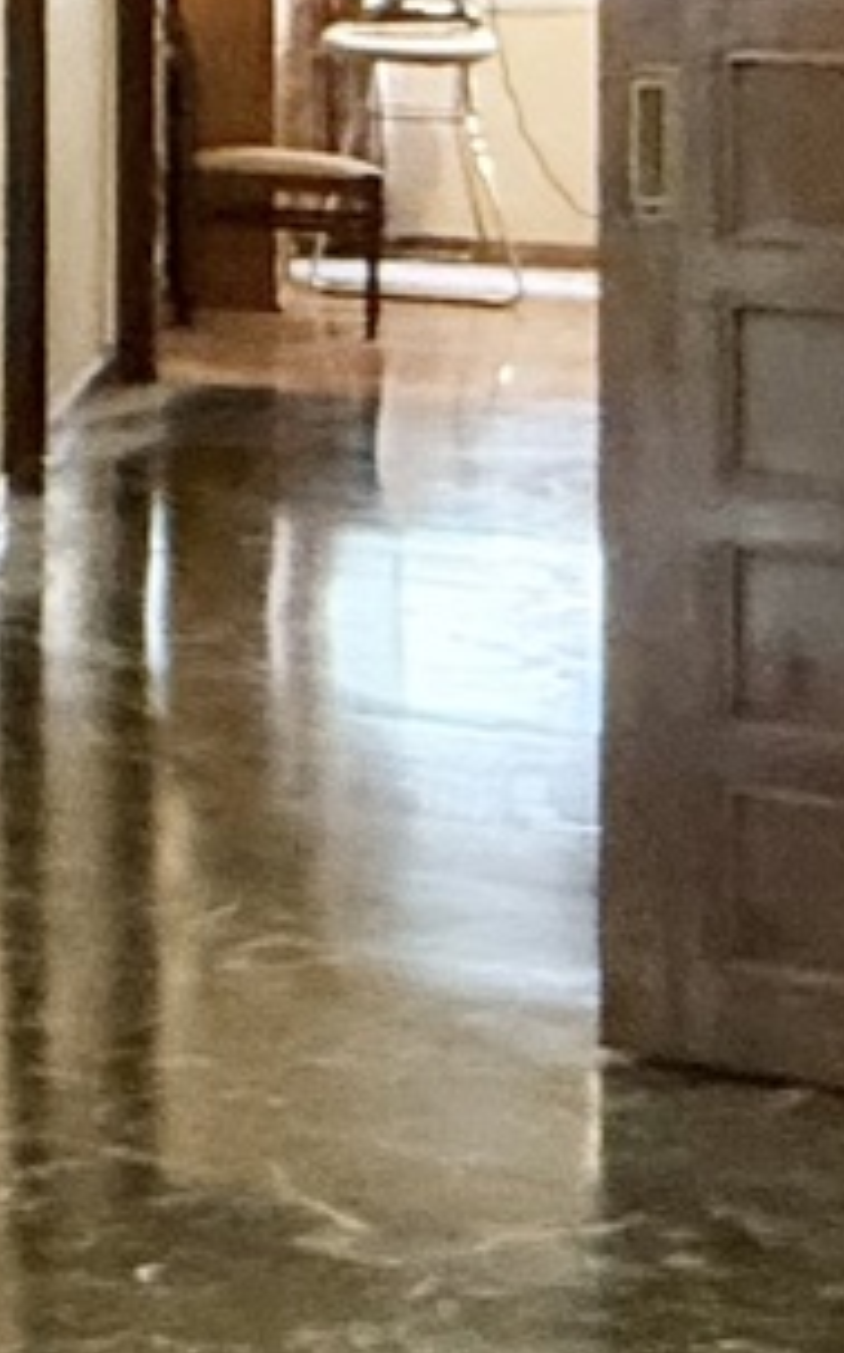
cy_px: -174
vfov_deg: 20.9
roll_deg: -0.9
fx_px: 3464
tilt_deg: -0.3
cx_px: -2715
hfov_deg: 7.7
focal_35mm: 94
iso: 400
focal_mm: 2.22
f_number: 2.2
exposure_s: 1/50
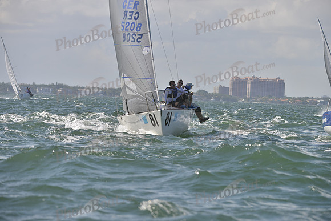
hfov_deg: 10.3
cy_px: 110
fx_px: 1839
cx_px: 166
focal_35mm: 200
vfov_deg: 6.9
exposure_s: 1/2000
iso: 280
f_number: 5.6
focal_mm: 200
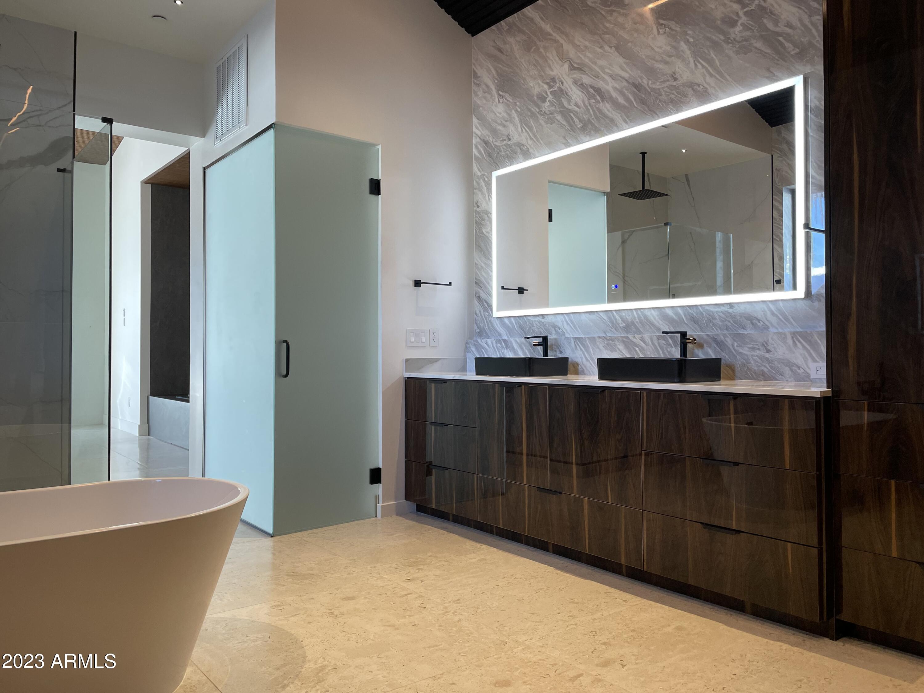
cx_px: 462
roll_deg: +0.3
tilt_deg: +1.4
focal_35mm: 26
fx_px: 694
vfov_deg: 53.1
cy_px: 346
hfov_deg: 67.3
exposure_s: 1/111
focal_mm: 4.2
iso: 100
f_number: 1.6
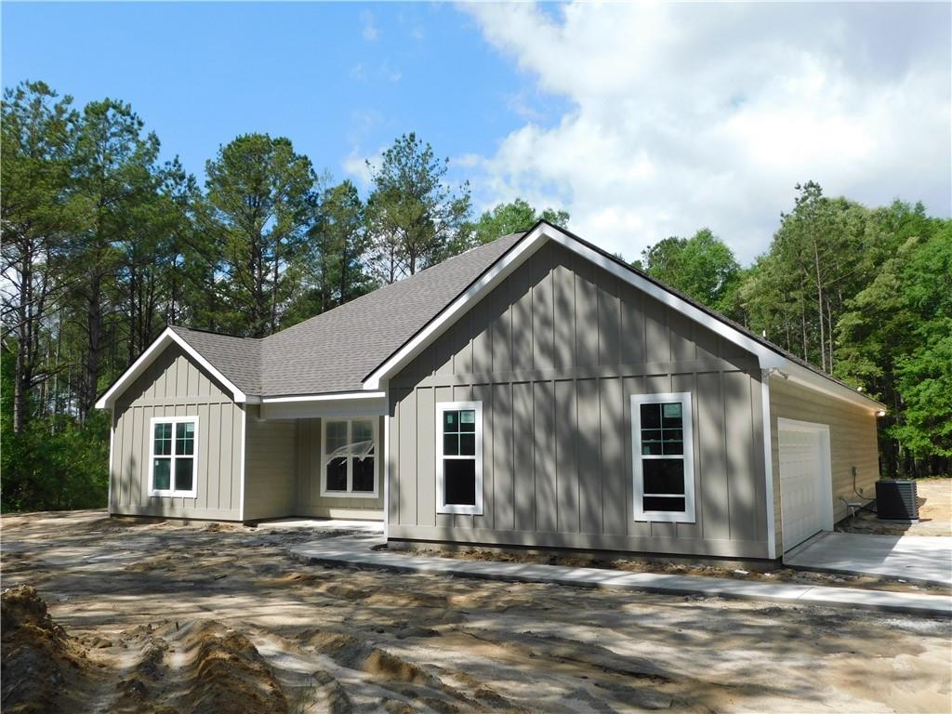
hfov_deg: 60.0
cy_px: 357
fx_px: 825
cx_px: 476
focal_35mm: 30
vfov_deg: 46.8
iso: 125
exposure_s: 1/1250
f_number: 3.2
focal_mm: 5.3
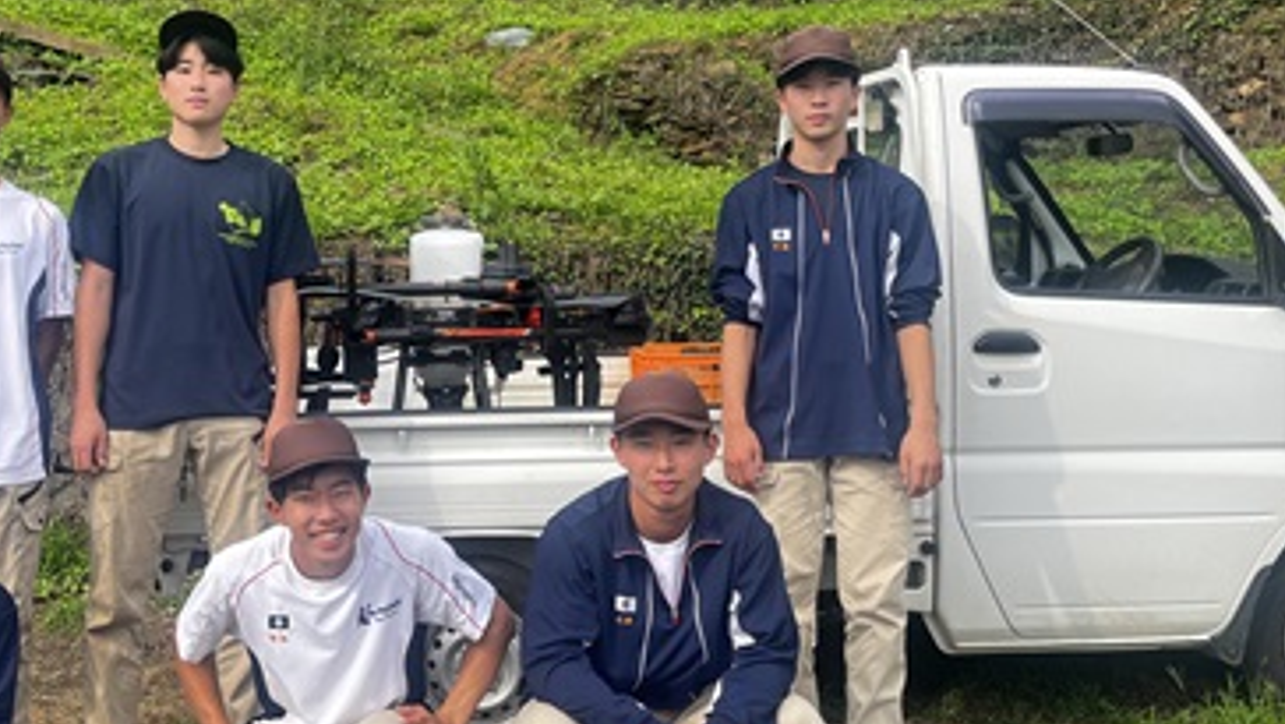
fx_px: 1431
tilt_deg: +5.2
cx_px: 392
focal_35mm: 42
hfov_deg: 47.3
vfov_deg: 28.3
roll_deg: -0.1
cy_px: 295
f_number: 1.6
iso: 50
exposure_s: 1/1086
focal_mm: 5.1
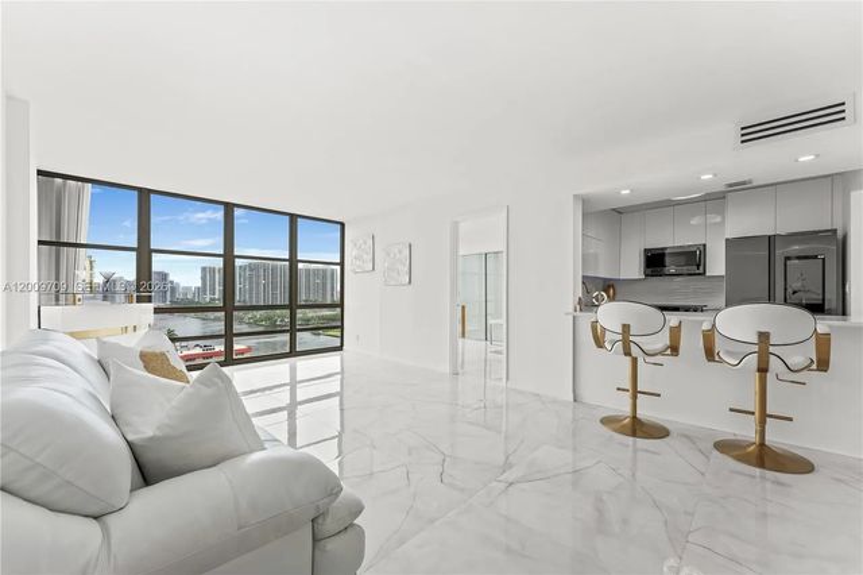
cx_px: 432
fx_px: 350
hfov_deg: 101.9
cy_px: 288
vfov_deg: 78.8
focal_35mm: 15
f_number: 8
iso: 200
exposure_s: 1/15
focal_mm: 14.6
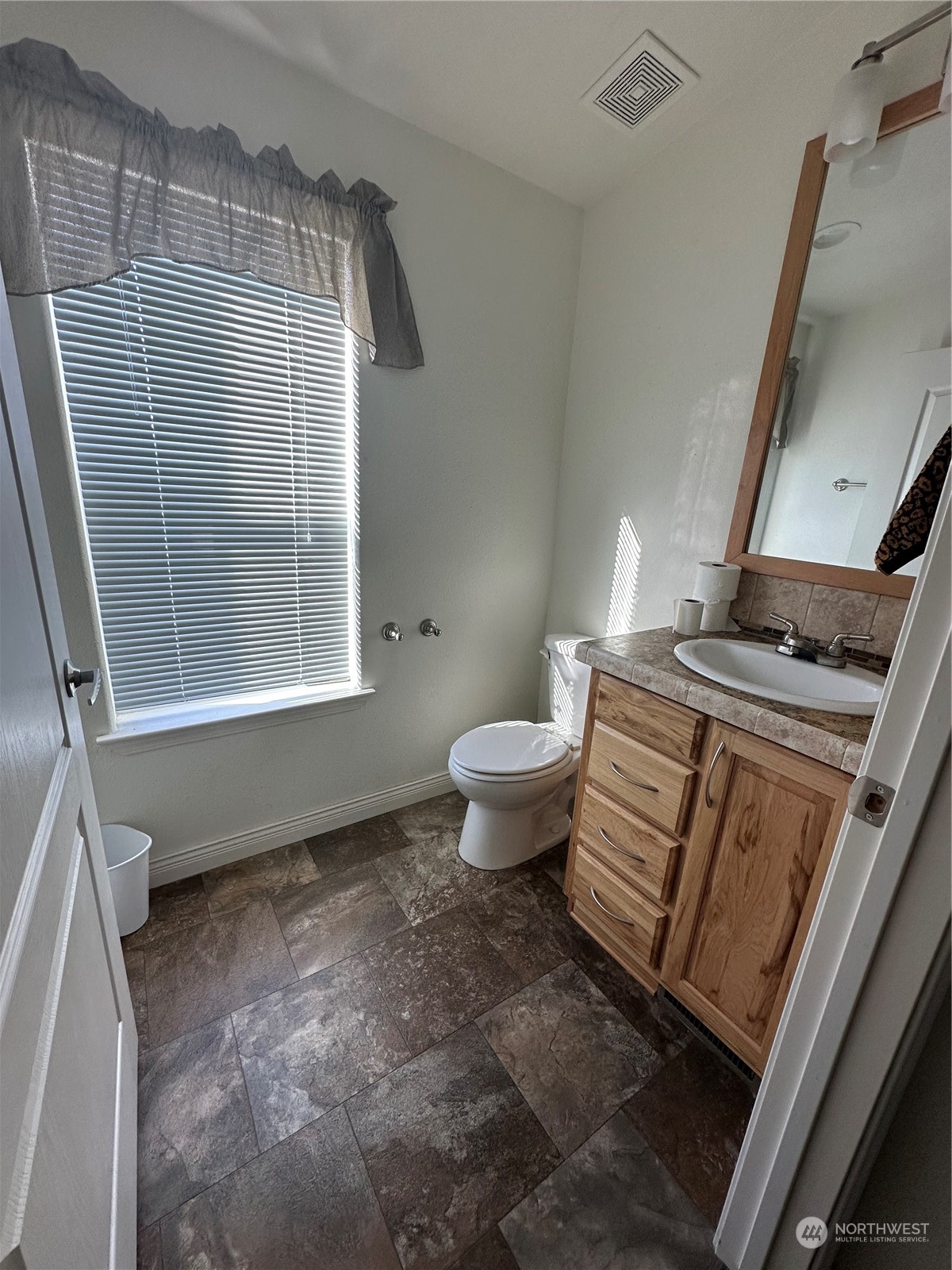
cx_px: 476
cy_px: 635
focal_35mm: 14
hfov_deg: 85.7
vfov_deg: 102.1
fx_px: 513
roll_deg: -3.7
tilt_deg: -15.5
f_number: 2.2
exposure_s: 1/120
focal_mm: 2.22
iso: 100
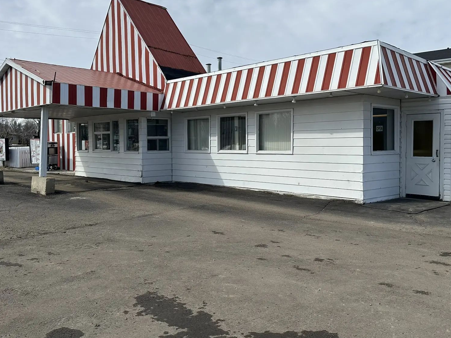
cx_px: 226
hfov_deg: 55.3
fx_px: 430
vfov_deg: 42.9
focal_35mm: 33
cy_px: 149
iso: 80
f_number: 1.78
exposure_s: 1/8929
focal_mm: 6.86
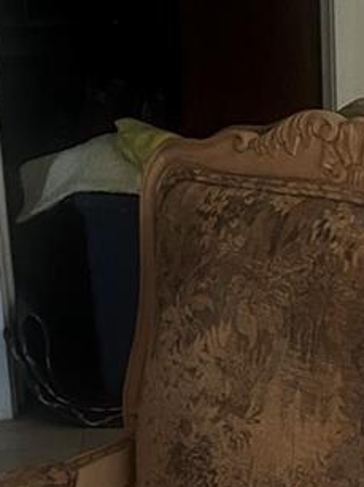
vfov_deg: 19.2
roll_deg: -2.8
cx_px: 591
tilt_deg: -19.6
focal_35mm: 102
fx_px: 1432
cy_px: 342
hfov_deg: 13.4
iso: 640
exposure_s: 1/39
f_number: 1.5
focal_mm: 5.7
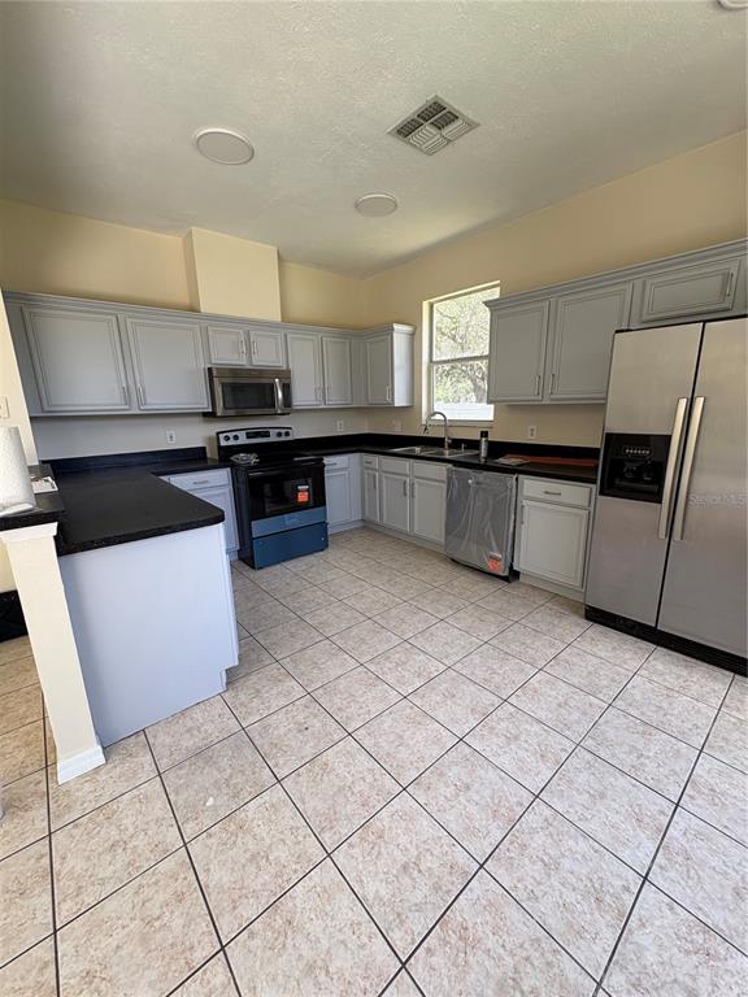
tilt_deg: -12.5
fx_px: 403
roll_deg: -0.1
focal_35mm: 14
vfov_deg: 102.1
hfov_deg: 85.7
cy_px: 498
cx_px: 374
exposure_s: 1/99
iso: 80
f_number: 2.2
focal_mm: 2.22
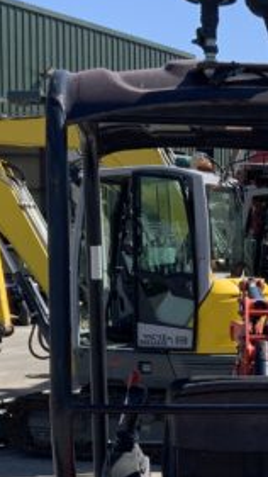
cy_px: 463
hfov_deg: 10.3
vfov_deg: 18.2
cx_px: 378
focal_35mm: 115
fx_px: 1453
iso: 16
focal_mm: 3
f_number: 1.8
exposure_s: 1/1675
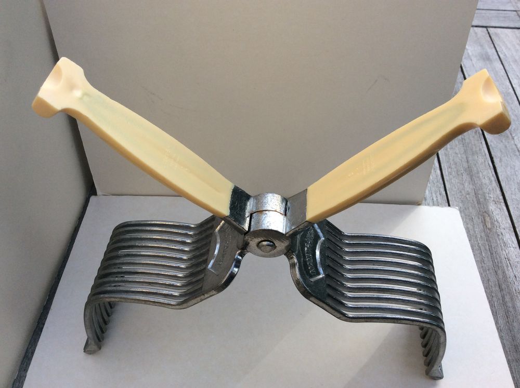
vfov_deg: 44.1
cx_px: 260
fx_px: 480
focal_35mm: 32
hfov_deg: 56.9
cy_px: 194
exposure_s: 1/590
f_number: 2.4
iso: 32
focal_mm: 3.3
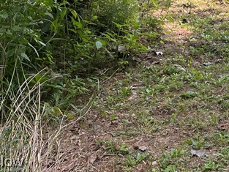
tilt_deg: +0.8
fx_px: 563
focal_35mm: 85
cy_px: -108
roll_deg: -0.9
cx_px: 328
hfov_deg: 20.3
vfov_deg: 15.6
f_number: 1.6
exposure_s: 1/504
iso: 50
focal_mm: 5.1
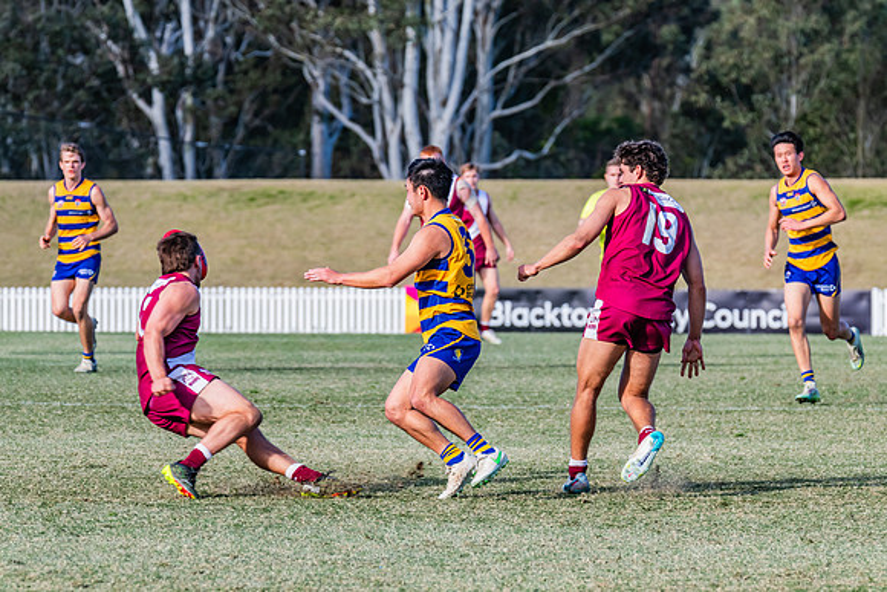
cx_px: 452
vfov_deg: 4.2
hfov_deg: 6.4
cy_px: 293
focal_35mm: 324
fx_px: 7992
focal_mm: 290
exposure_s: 1/640
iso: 800
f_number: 10
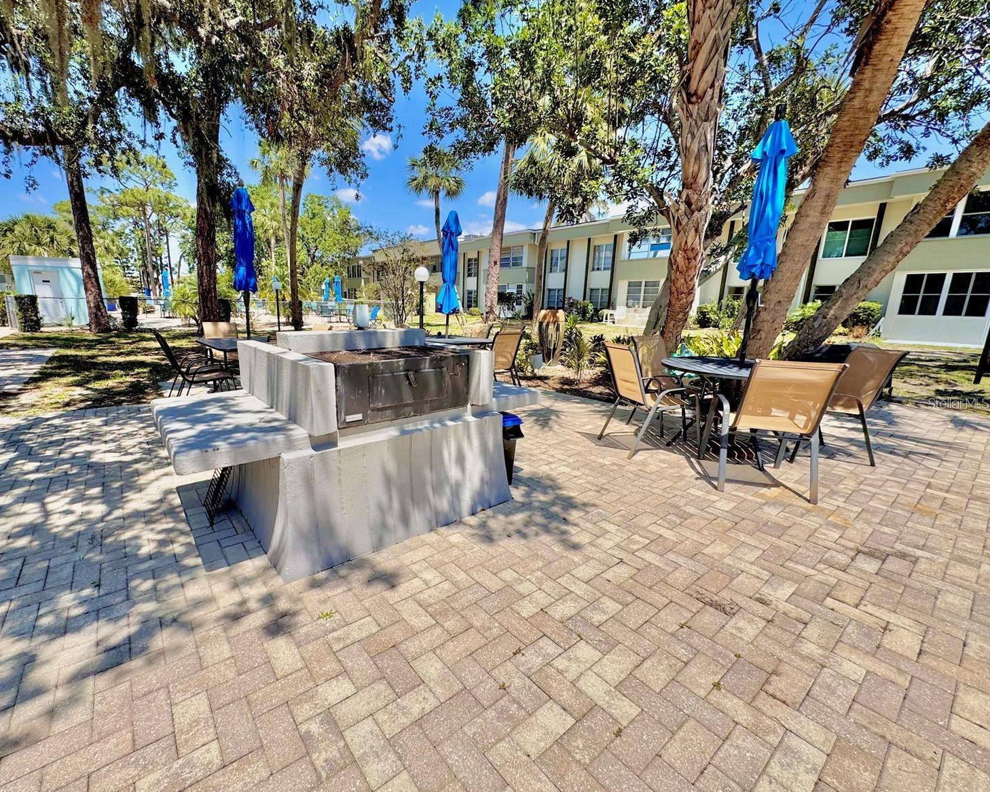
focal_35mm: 15
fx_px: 439
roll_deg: -1.1
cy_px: 403
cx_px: 449
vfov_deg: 84.0
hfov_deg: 96.5
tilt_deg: -13.9
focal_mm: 2.22
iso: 50
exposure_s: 1/1832
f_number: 2.2
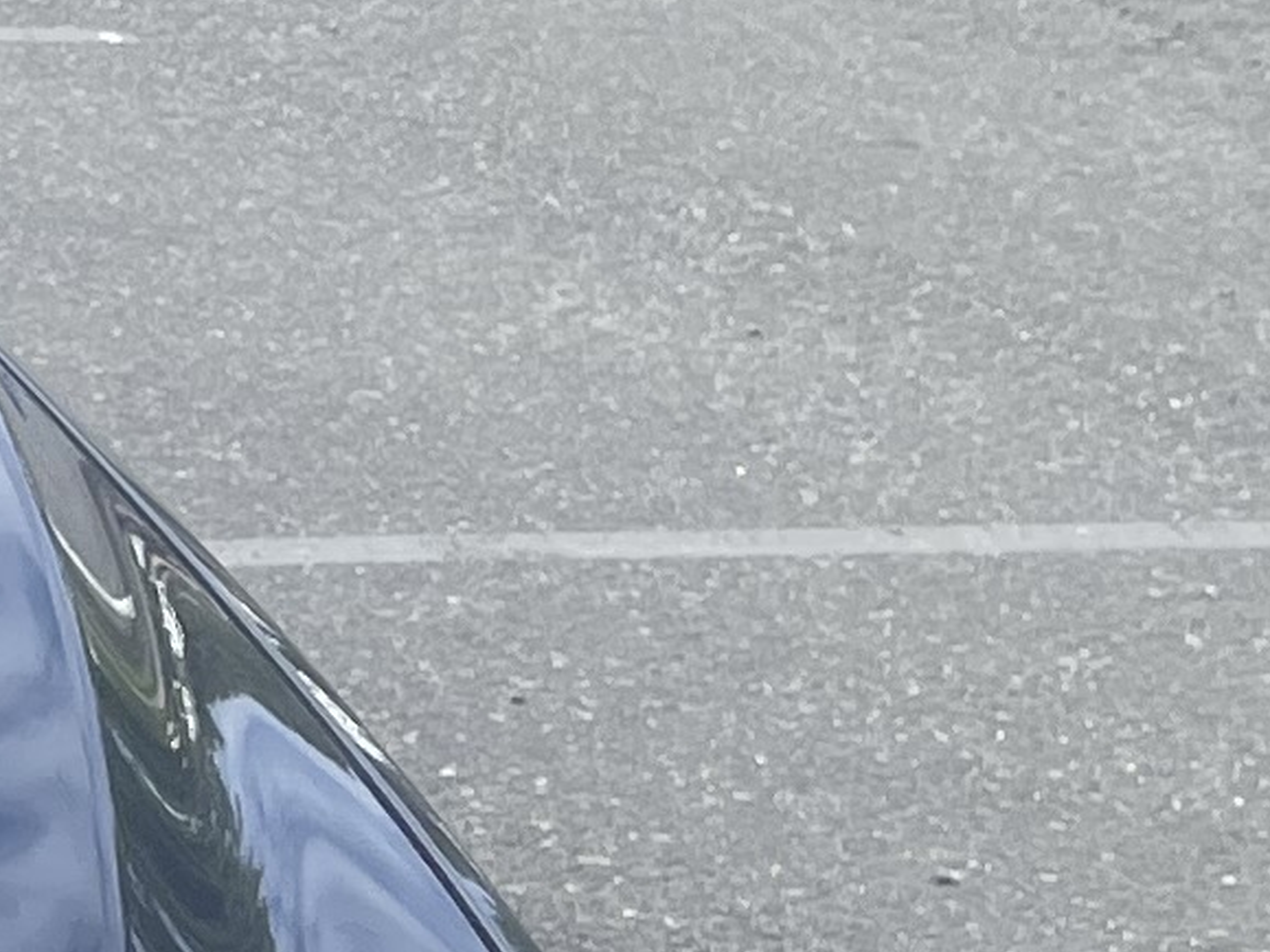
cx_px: -2229
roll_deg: -0.2
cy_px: 1531
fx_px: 6382
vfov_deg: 8.3
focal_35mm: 174
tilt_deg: -19.8
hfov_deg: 9.5
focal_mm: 5.1
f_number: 1.6
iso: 32
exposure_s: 1/1456
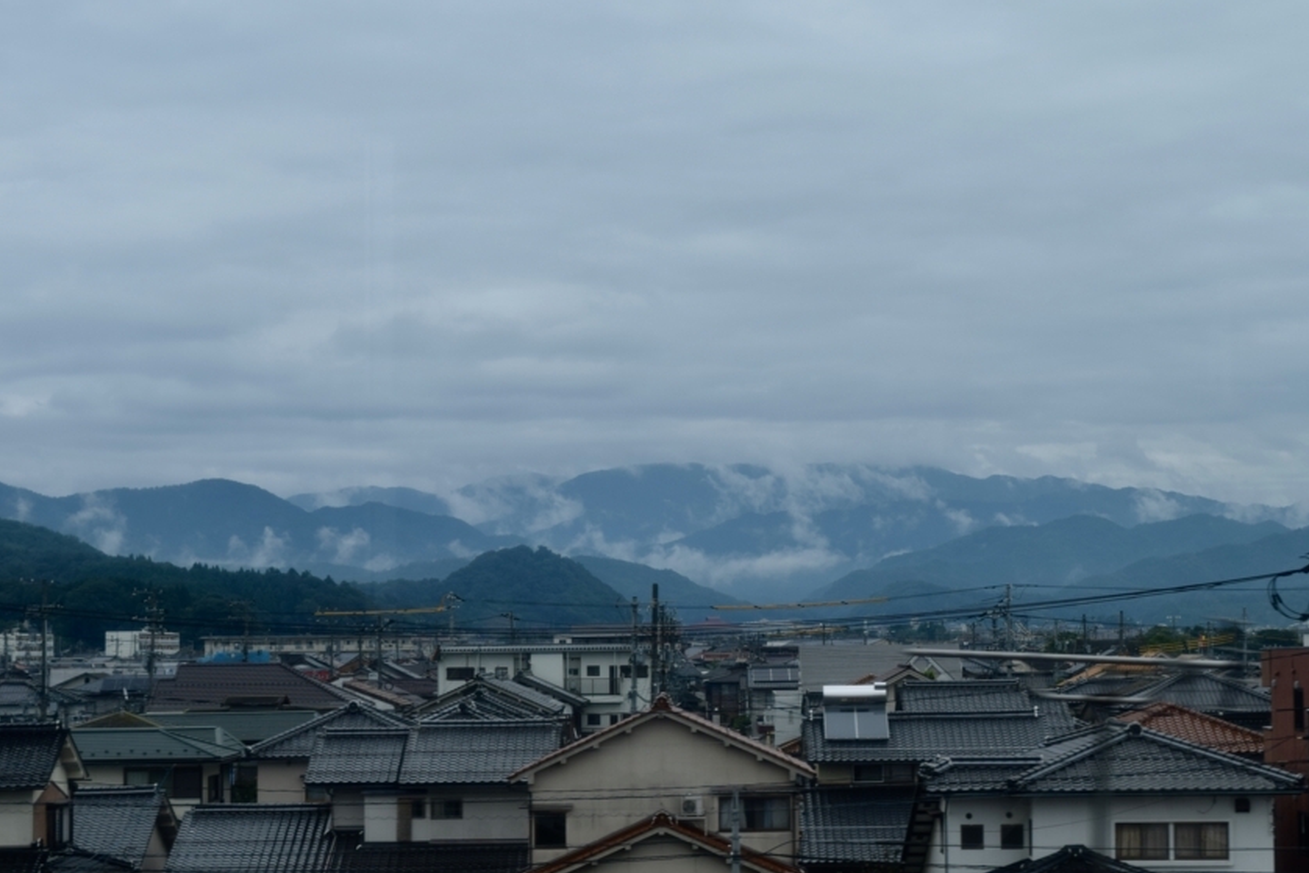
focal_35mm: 88
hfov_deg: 23.1
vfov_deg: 15.5
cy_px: 424
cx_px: 669
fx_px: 3200
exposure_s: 1/320
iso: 250
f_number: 9
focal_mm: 48
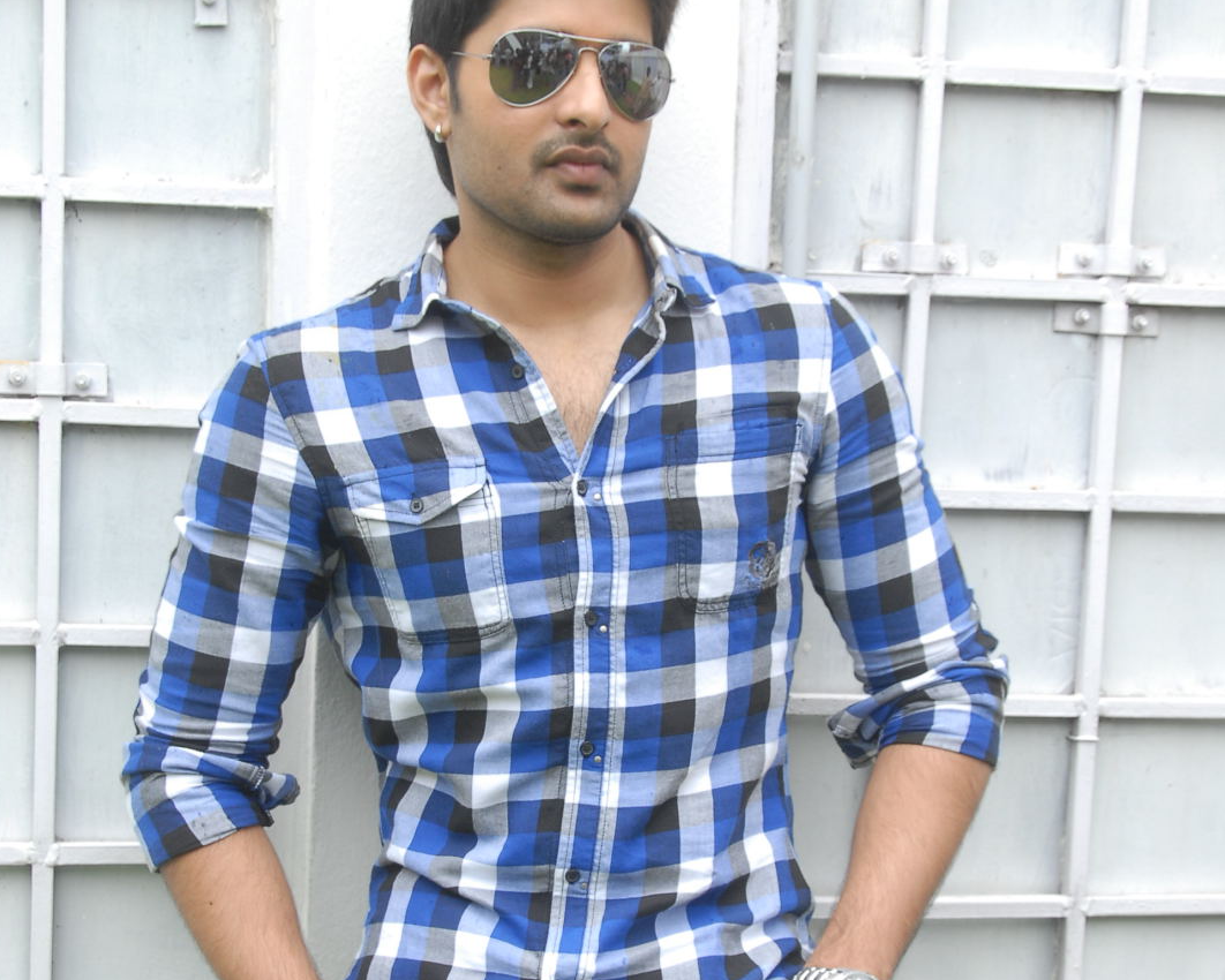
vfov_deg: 22.4
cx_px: 611
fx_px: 2466
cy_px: 615
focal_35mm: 68
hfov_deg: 27.9
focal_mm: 32
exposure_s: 1/125
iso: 320
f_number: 8
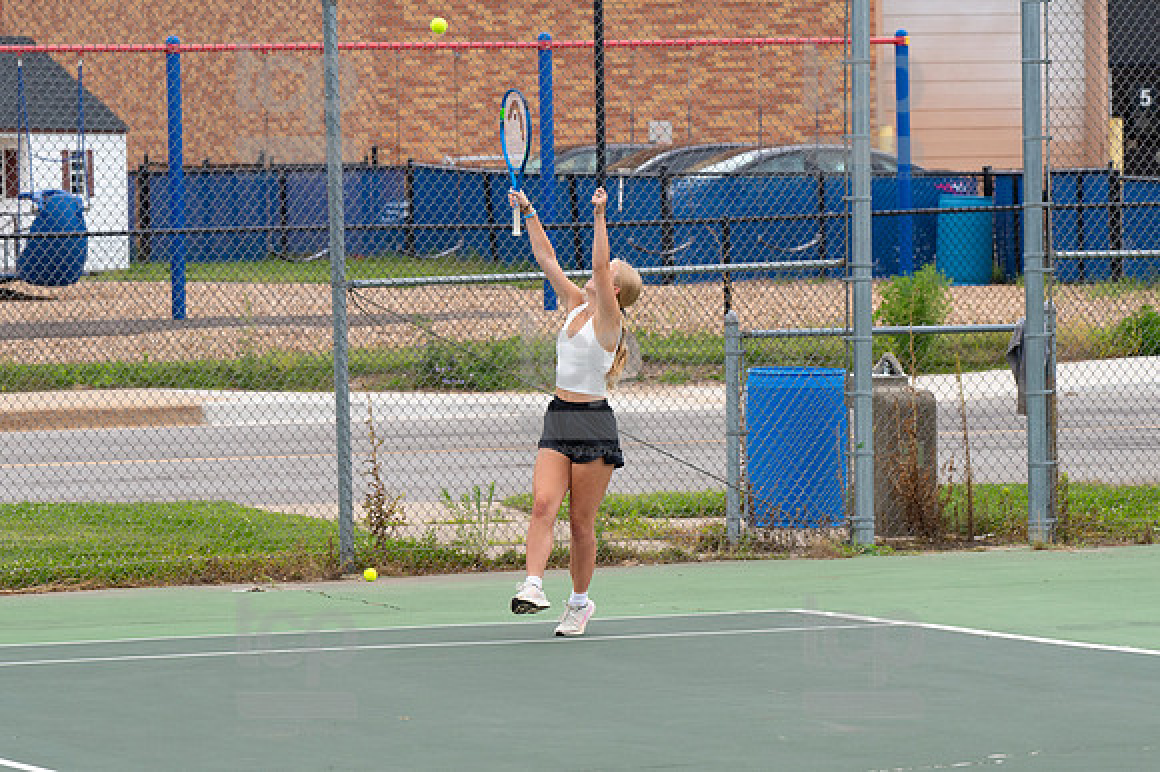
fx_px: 6505
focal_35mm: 202
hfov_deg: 10.2
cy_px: 386
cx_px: 580
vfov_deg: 6.8
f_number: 5.6
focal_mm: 135
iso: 400
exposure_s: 1/1250
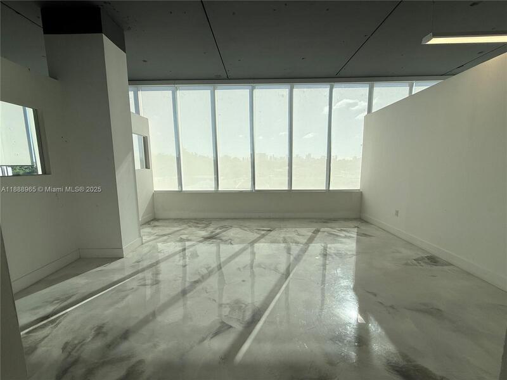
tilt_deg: -6.8
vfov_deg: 85.7
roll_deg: +0.9
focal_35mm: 14
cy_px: 190
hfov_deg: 102.1
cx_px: 254
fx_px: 205
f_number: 2.2
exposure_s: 1/651
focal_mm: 2.22
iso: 50
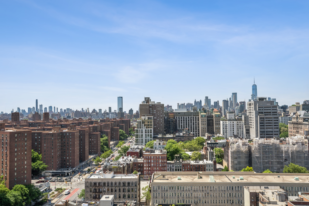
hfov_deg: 60.3
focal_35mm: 31
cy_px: 103
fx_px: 266
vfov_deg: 42.3
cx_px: 154
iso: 250
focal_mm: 31
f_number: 14
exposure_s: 1/160
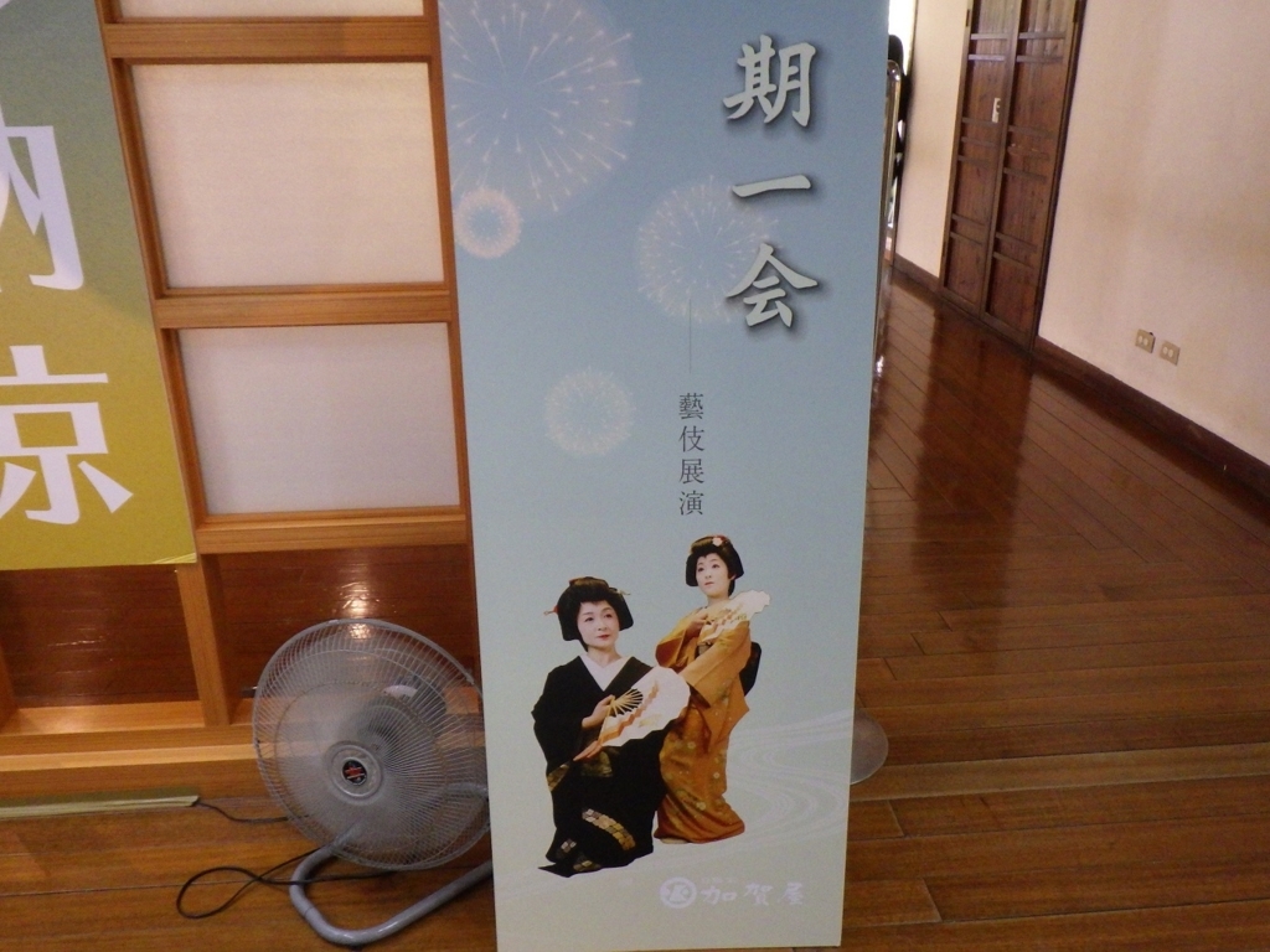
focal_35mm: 28
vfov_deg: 49.7
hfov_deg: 63.4
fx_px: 1027
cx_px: 635
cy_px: 476
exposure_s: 1/45
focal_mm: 5
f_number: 3.5
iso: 1000
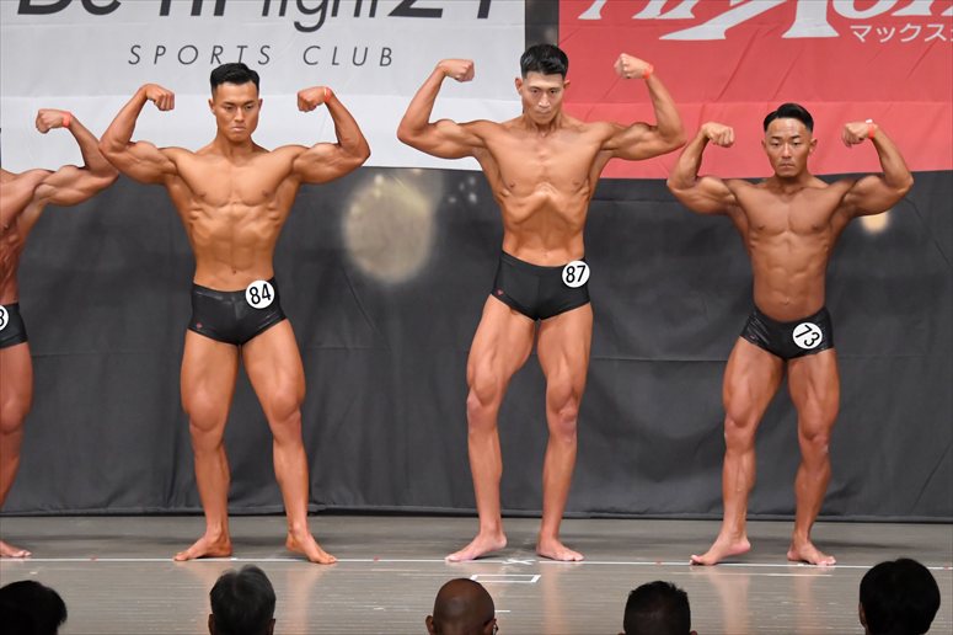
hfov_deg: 10.2
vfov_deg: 6.8
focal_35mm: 202
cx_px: 476
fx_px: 5345
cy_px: 318
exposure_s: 1/400
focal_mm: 135
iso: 6400
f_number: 5.6
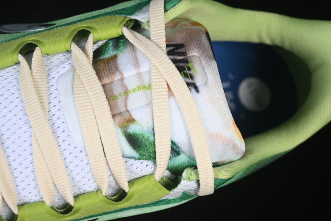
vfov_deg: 18.2
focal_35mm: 75
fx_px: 690
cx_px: 166
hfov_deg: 27.0
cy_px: 110
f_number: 7.1
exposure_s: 1/80
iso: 160
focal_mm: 50
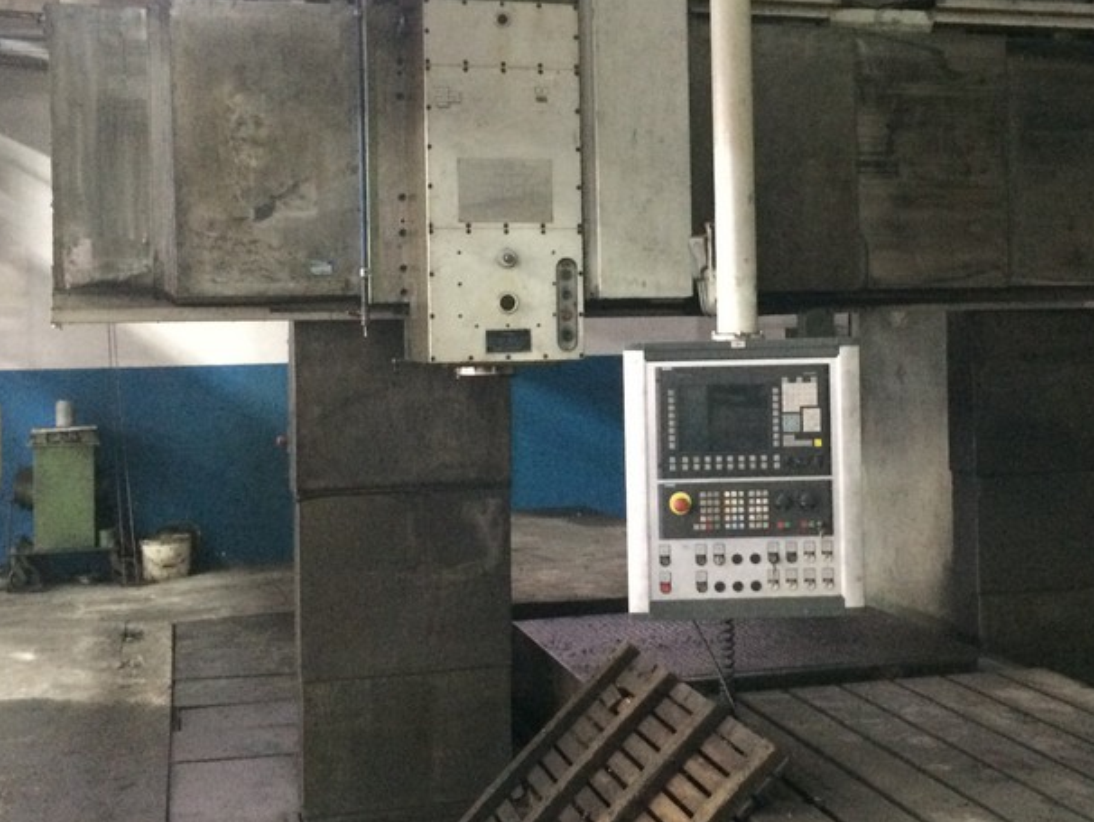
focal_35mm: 49
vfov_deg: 29.6
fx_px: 1549
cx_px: 677
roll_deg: +1.5
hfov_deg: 38.7
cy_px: 316
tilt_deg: +2.5
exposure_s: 1/15
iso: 320
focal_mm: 4.15
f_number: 2.2
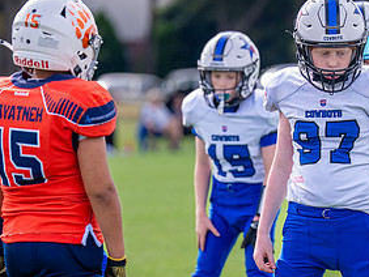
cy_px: 218
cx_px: 335
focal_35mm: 412
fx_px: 4396
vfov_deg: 3.6
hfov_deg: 4.8
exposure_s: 1/2500
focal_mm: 149
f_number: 2.8
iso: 400
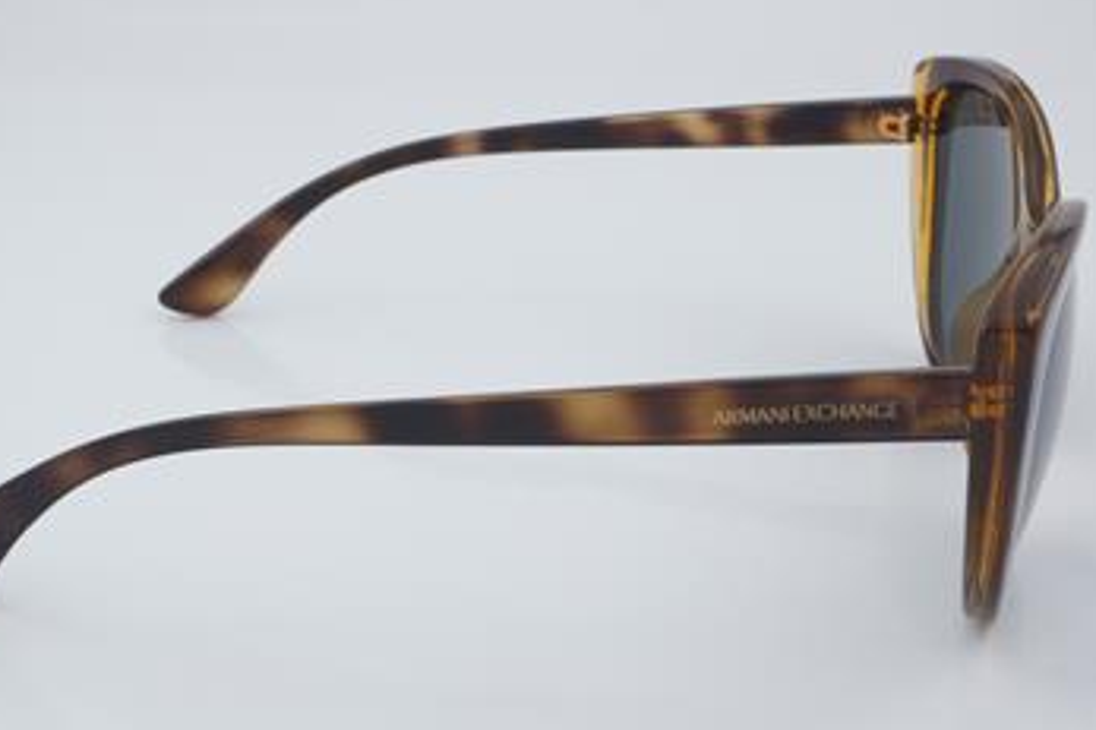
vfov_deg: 22.4
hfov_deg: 33.1
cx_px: 486
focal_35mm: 61
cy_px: 370
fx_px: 1843
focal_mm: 35
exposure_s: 1/4
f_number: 32
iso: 100
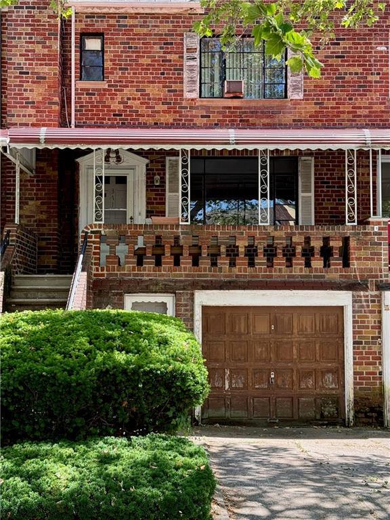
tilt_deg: +4.9
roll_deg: +0.2
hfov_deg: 30.3
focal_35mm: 48
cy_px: 260
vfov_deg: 39.7
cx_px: 195
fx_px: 721
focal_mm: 6.76
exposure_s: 1/557
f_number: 1.78
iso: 80
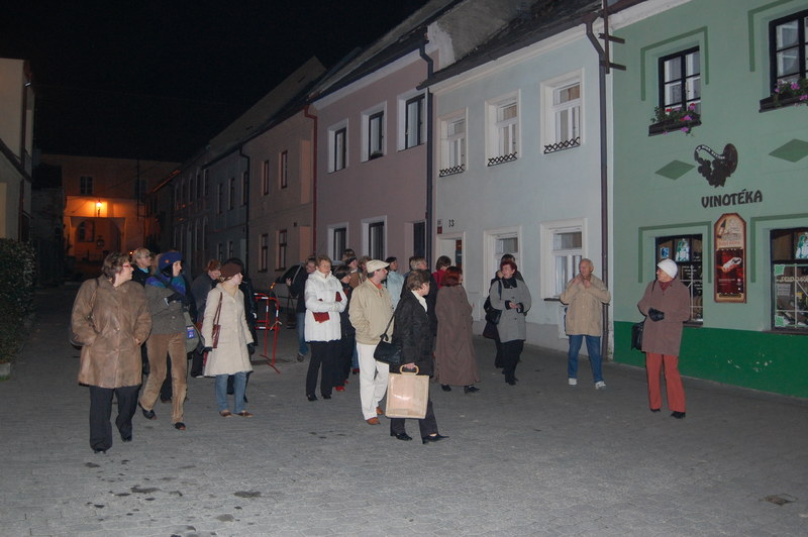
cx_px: 404
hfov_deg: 57.3
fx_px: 740
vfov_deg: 39.9
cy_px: 268
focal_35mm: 33
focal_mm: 22
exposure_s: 1/60
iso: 720
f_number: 3.8
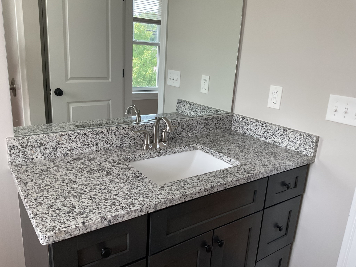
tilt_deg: -15.6
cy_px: 134
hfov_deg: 61.7
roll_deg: -3.7
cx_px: 178
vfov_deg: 48.2
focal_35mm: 29
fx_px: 298
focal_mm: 3
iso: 40
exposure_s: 1/100
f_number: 1.8
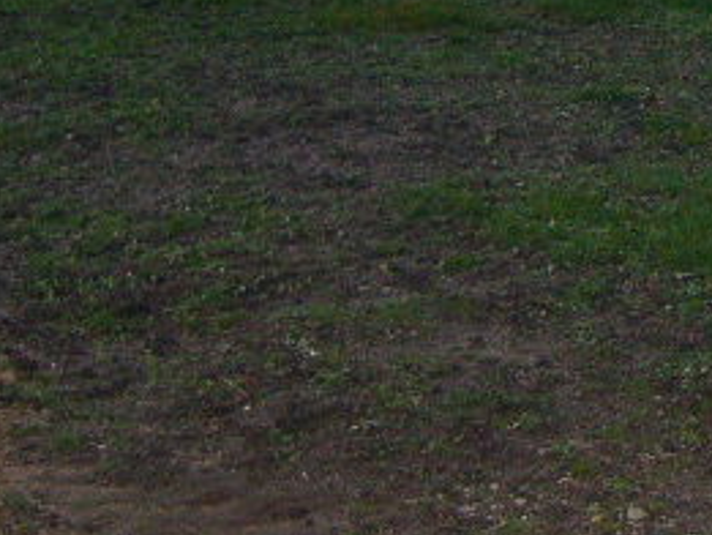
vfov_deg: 9.8
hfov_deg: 12.6
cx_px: 1075
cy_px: -161
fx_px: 3066
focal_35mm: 149
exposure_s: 1/60
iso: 338
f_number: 2.8
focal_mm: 8
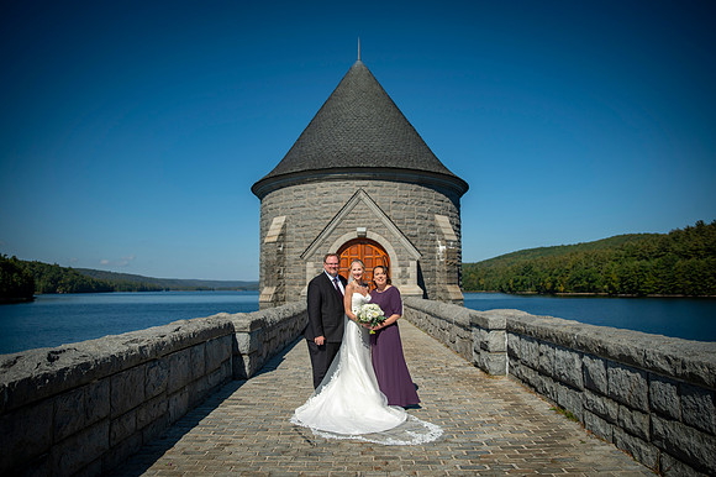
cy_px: 238
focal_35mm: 25
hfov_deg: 72.5
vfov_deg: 52.0
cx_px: 358
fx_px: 488
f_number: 2.8
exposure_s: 1/3200
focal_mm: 24
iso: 80
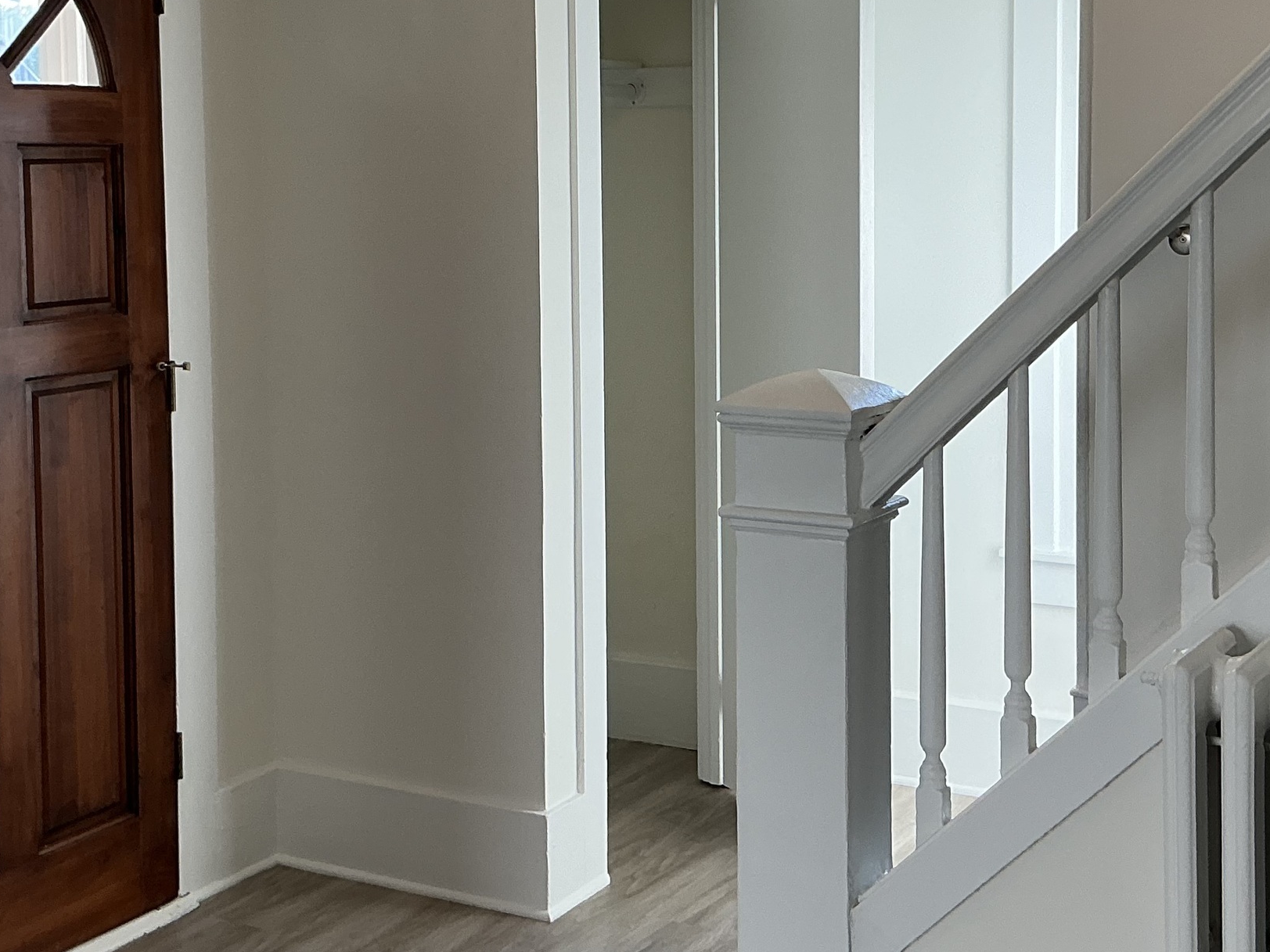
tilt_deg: -2.9
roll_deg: +0.8
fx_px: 1944
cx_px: 693
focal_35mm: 53
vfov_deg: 27.3
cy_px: 293
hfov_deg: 36.1
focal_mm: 3
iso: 32
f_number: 1.8
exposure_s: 1/120
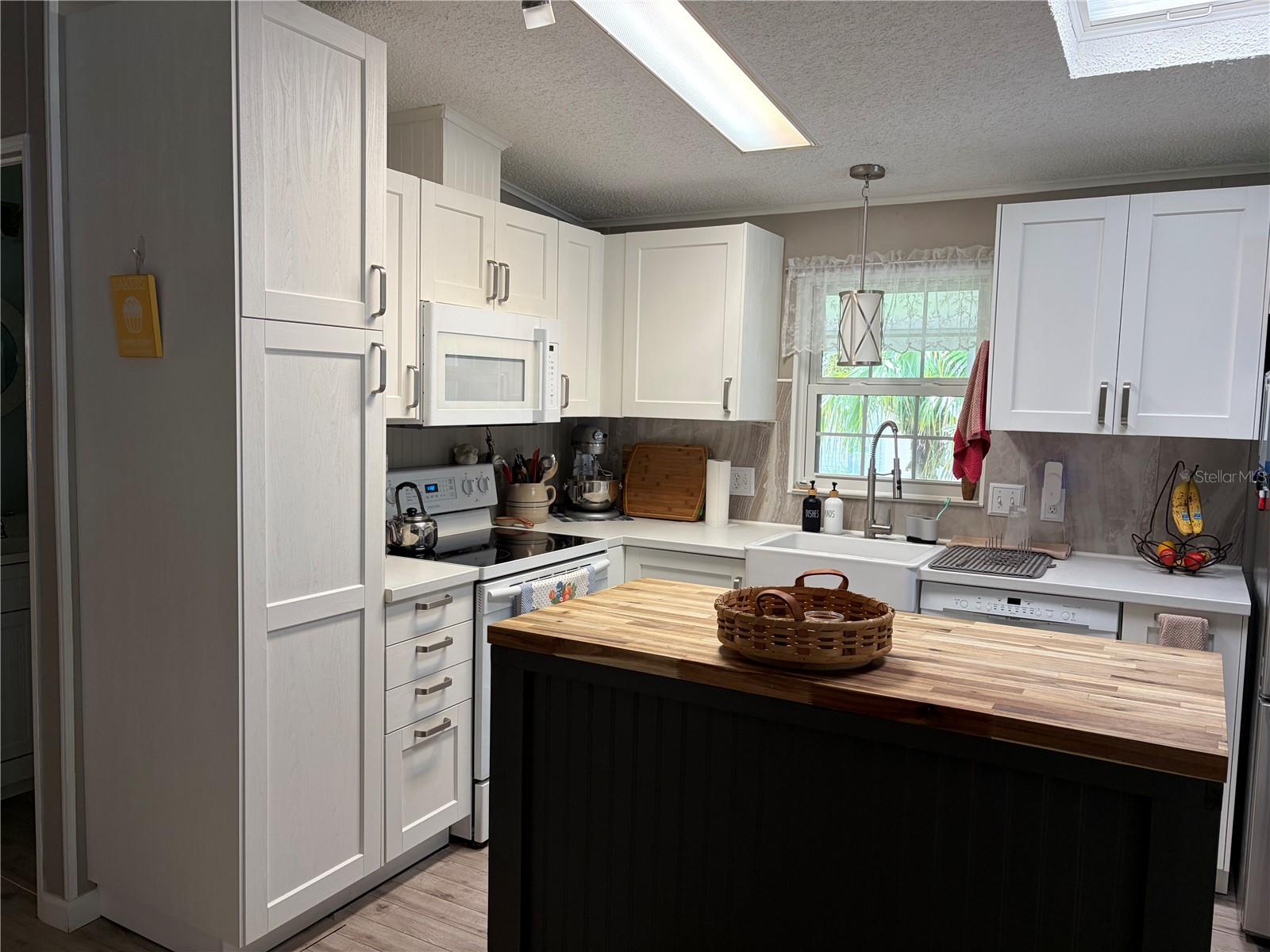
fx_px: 954
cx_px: 635
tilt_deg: -5.0
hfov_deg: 67.3
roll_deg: -0.6
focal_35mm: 26
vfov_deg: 53.1
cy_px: 476
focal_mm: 5.96
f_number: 1.6
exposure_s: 1/60
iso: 80
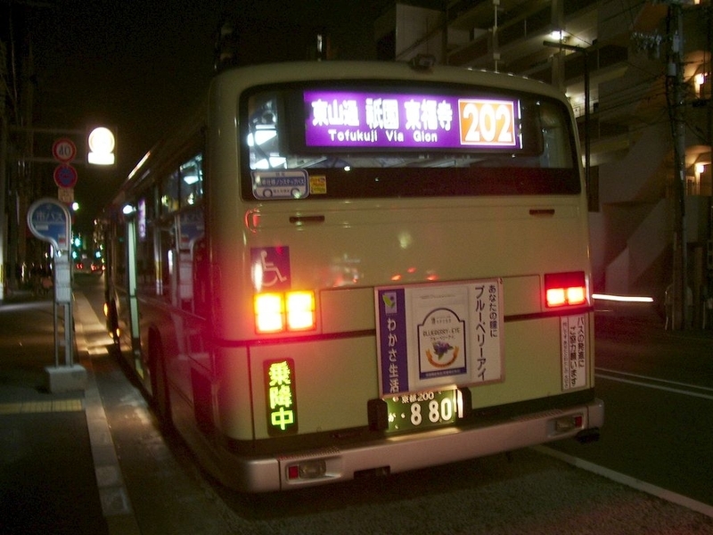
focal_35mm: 35
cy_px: 268
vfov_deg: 40.7
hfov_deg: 52.6
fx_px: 721
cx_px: 356
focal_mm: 5.8
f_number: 2.6
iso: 100
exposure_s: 1/4
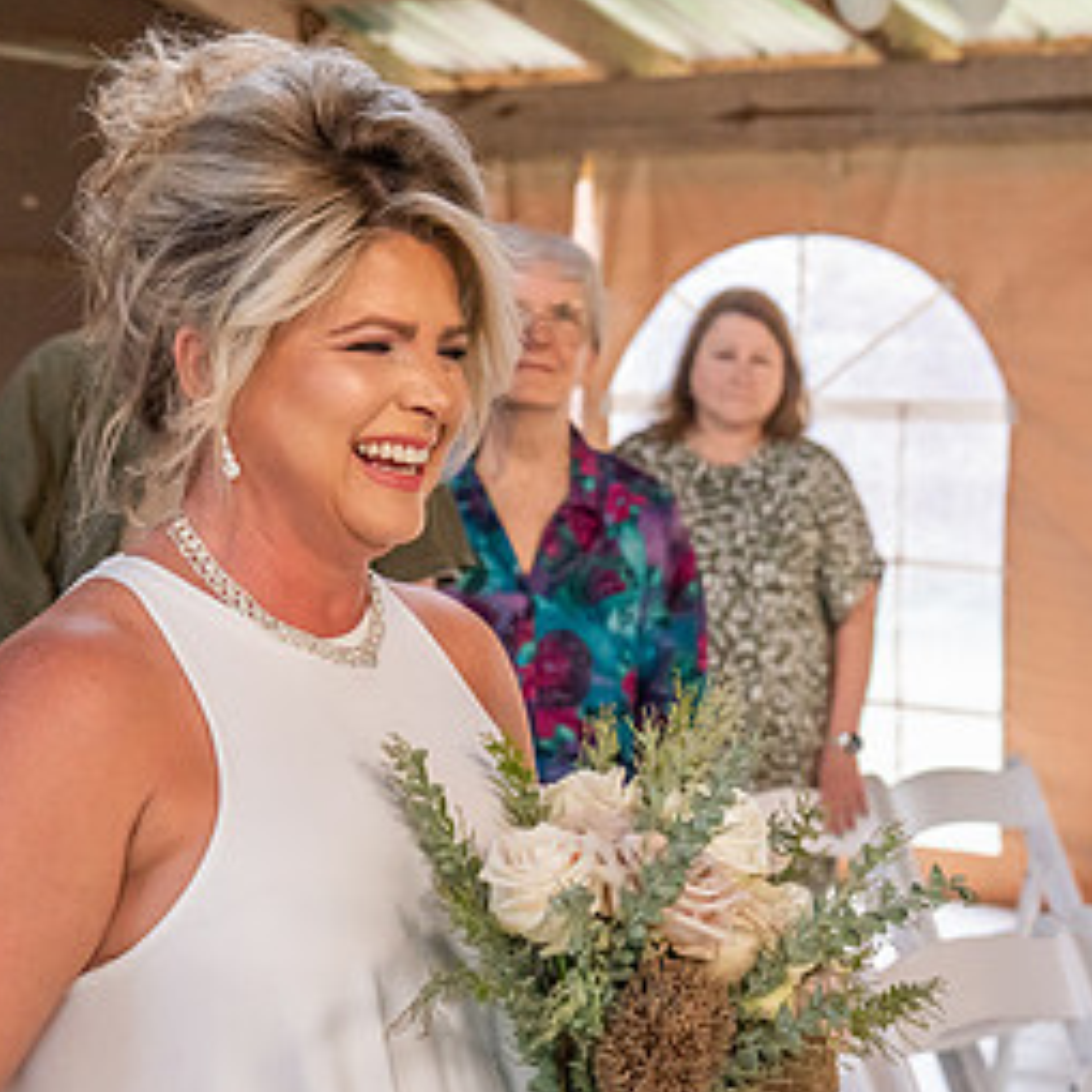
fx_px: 3069
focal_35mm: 86
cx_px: 430
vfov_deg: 20.0
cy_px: 795
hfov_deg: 20.1
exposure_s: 1/160
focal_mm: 42
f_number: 4.5
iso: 5000
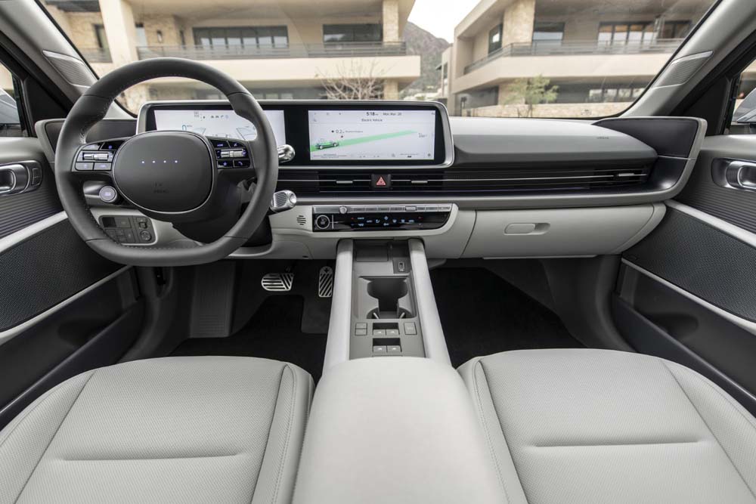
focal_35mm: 18
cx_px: 378
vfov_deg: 67.4
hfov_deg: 90.0
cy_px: 252
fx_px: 378
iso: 100
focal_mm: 18
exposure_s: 1/40
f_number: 4.5
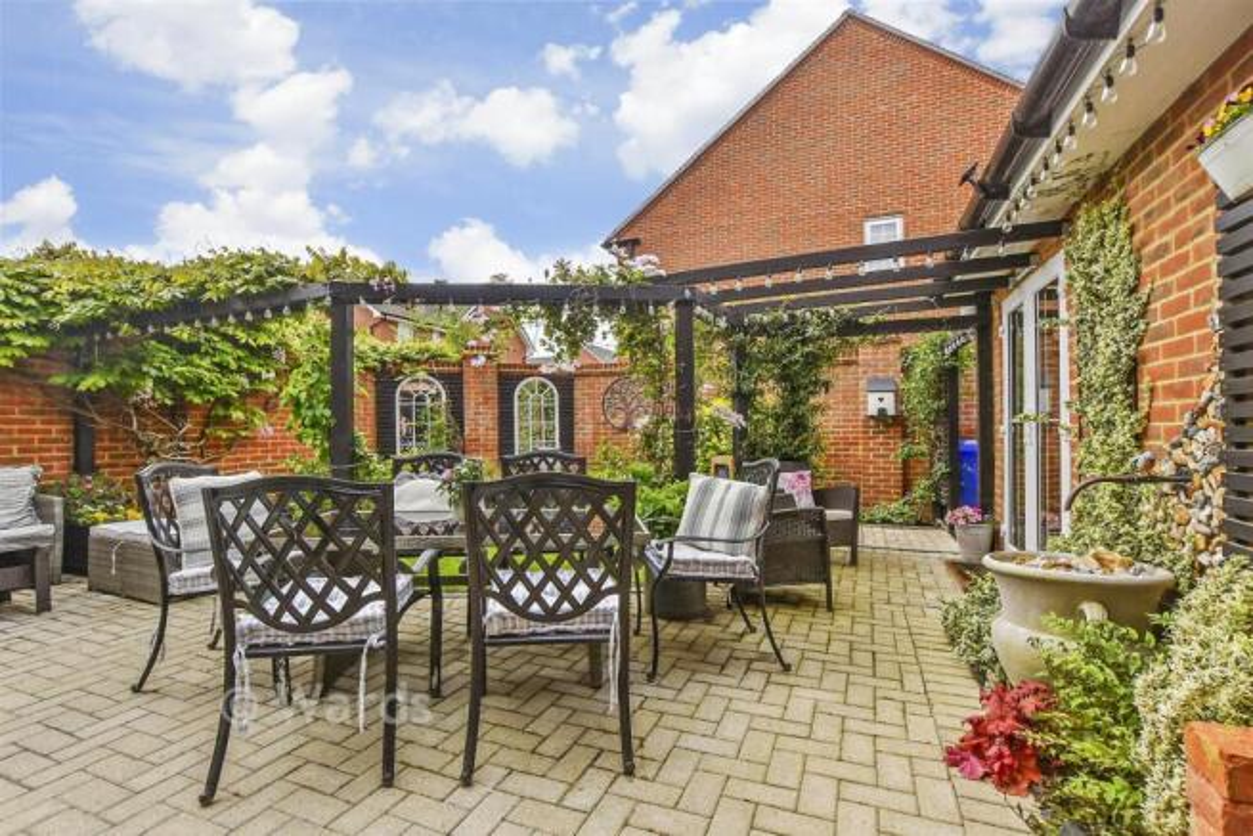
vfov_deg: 77.4
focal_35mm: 15
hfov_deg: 100.4
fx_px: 522
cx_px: 626
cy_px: 418
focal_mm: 10
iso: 160
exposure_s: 1/250
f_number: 8
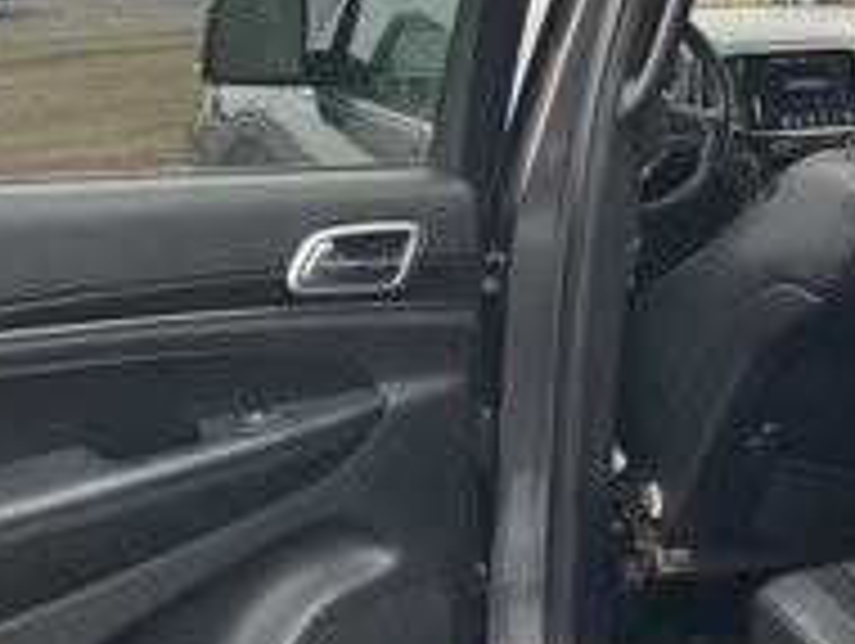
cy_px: 302
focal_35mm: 61
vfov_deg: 24.1
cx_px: 338
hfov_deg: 31.5
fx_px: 1509
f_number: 1.8
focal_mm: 3
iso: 64
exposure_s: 1/122
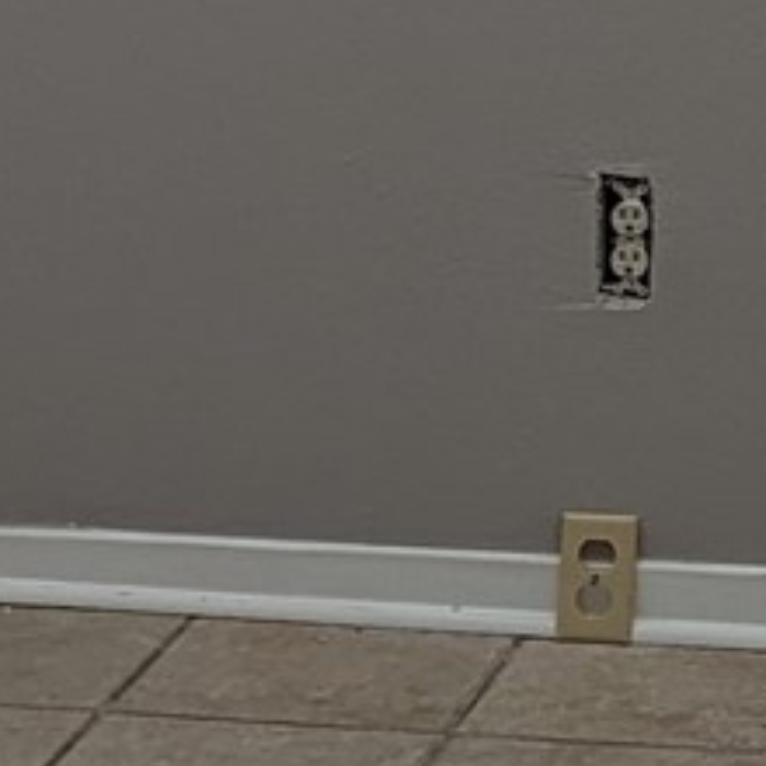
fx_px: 4932
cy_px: -169
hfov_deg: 8.8
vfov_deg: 8.8
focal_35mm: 197
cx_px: 879
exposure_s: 1/46.7
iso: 44
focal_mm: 6.81
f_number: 1.85
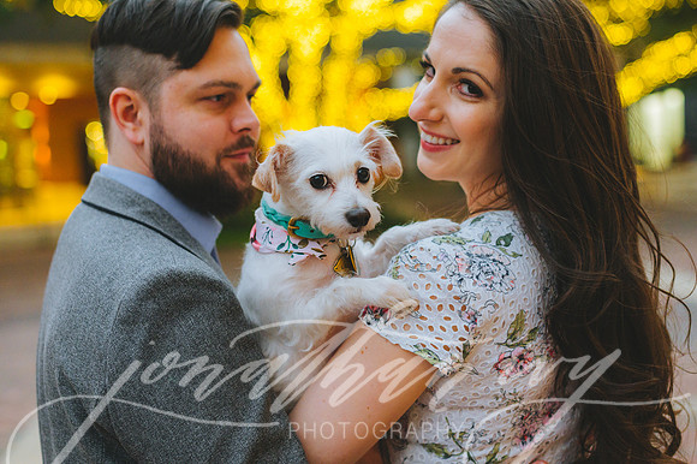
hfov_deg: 39.6
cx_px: 348
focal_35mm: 50
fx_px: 967
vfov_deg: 27.0
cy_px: 232
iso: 3200
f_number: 2.8
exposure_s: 1/200
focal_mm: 50
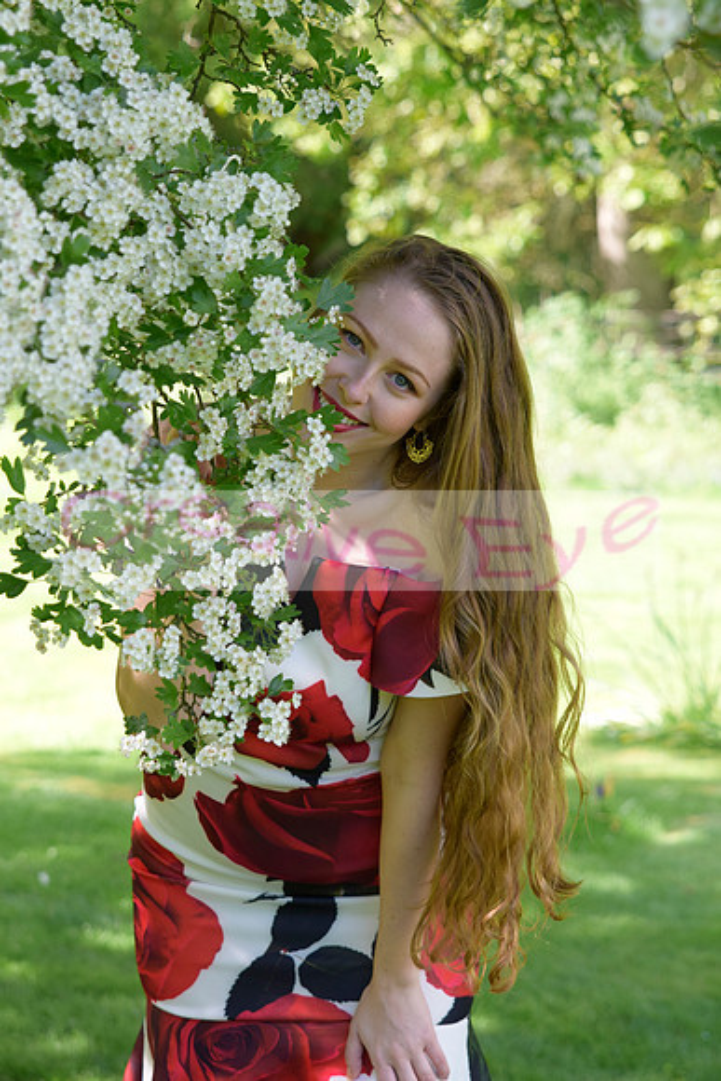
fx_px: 3152
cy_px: 540
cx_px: 360
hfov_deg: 13.0
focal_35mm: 105
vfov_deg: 19.5
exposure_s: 1/400
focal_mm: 70
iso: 400
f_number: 5
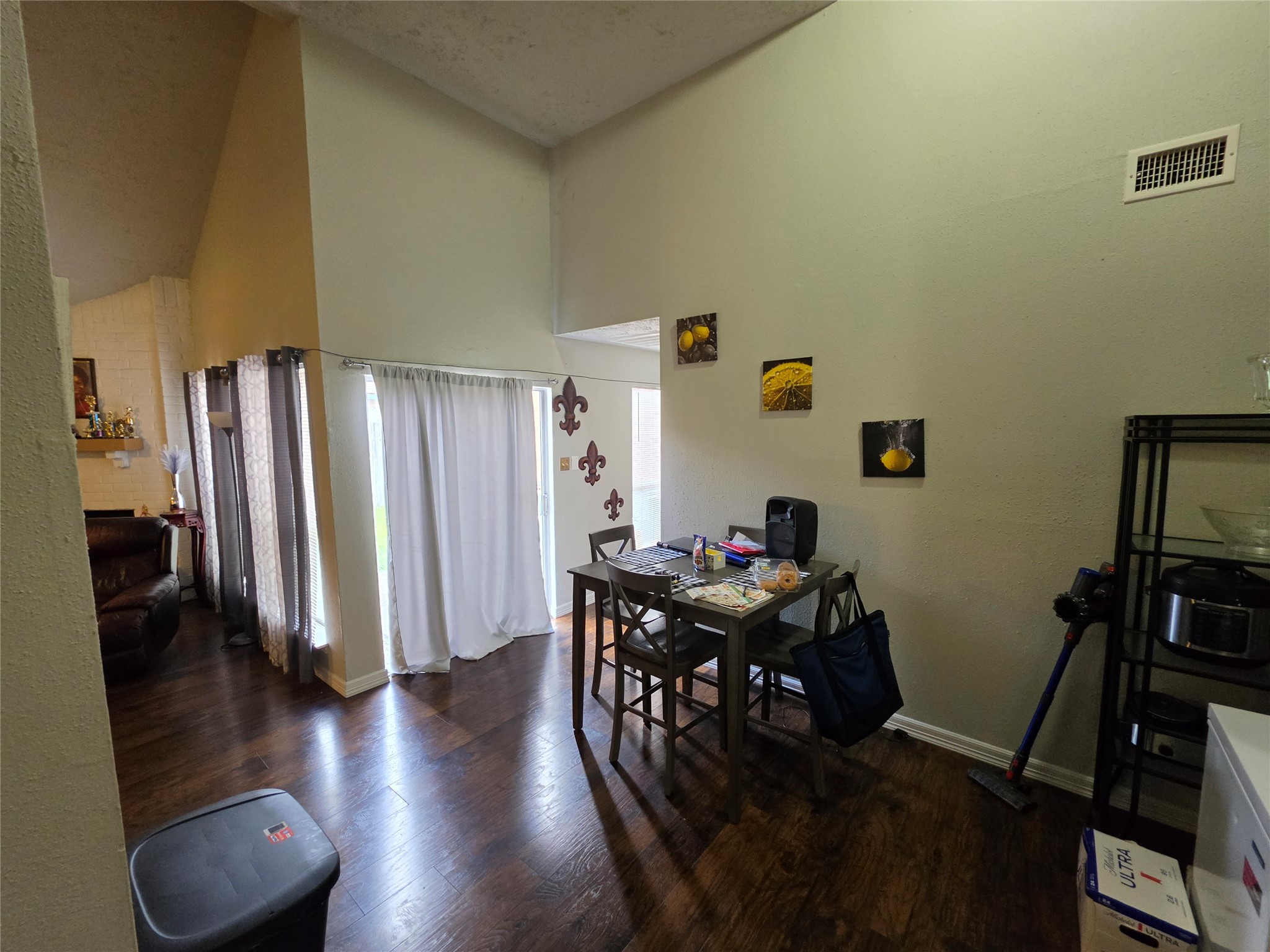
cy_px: 476
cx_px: 635
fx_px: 477
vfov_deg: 89.9
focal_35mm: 13
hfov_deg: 106.2
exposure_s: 1/60
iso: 250
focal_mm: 2.2
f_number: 1.9
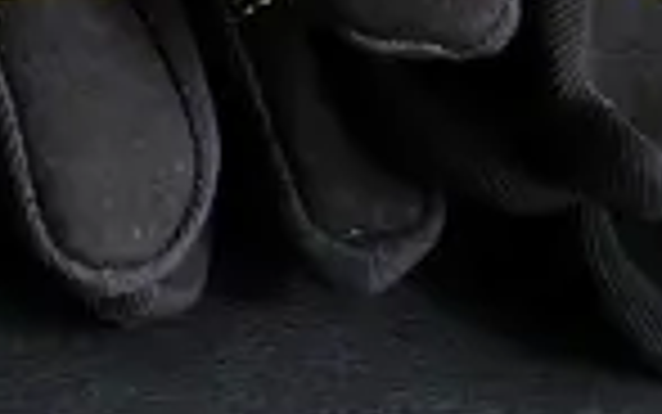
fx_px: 3610
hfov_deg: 8.8
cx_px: -1270
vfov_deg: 6.1
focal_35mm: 200
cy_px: -819
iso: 50
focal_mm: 2.87
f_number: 2
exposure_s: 1/100
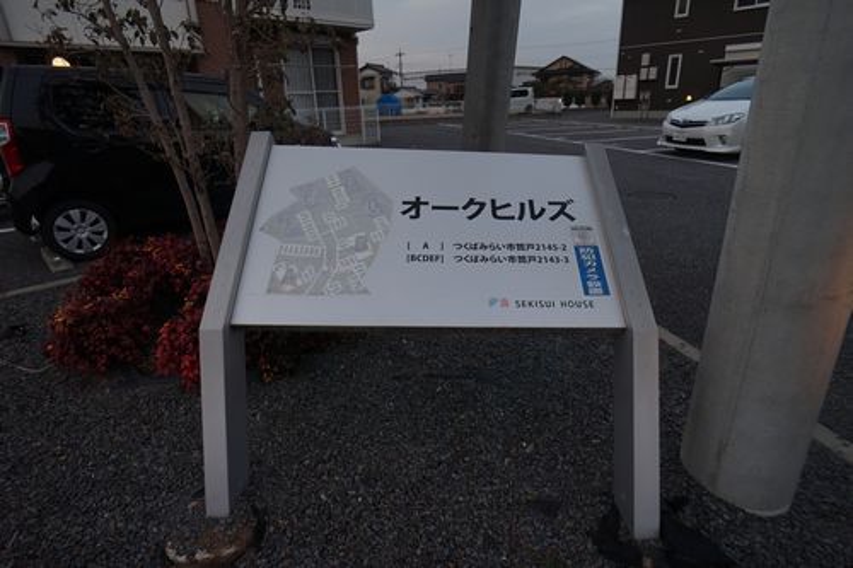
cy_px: 284
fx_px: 568
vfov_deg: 53.1
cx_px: 426
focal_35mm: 24
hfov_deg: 73.8
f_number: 5
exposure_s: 1/80
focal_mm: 16
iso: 100
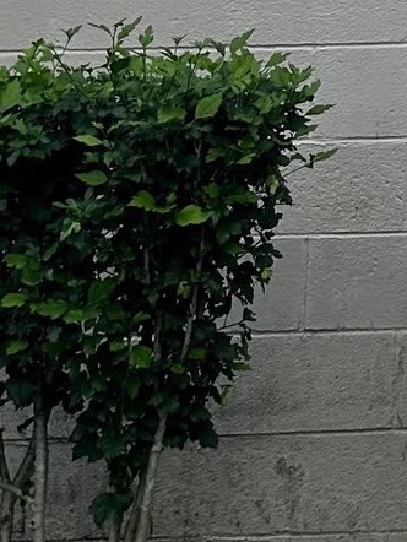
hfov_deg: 10.6
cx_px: 880
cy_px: -644
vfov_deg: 13.0
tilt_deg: +16.1
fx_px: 1958
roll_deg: -1.2
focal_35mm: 125
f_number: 1.78
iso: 80
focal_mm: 6.86
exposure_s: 1/1812
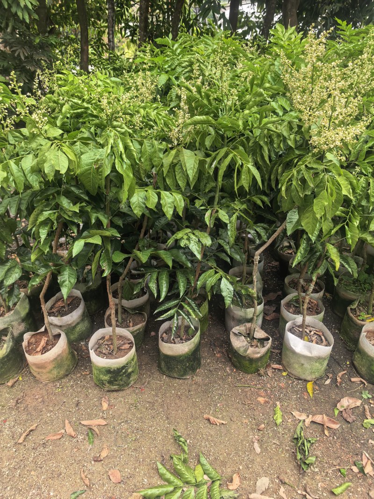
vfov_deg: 71.6
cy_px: 250
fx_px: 346
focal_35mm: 24
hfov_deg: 56.8
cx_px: 187
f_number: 2
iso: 320
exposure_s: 1/842
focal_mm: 5.75
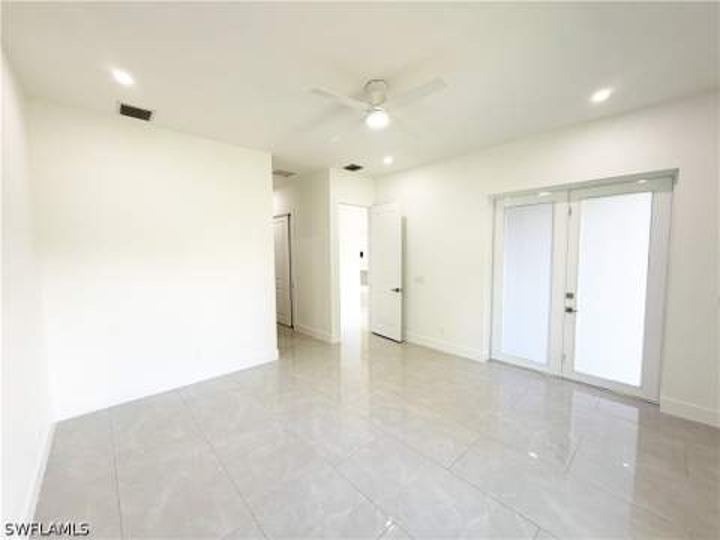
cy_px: 270
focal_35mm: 14
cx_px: 360
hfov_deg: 102.1
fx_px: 291
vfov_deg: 85.7
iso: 125
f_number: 2.2
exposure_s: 1/121
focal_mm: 2.22
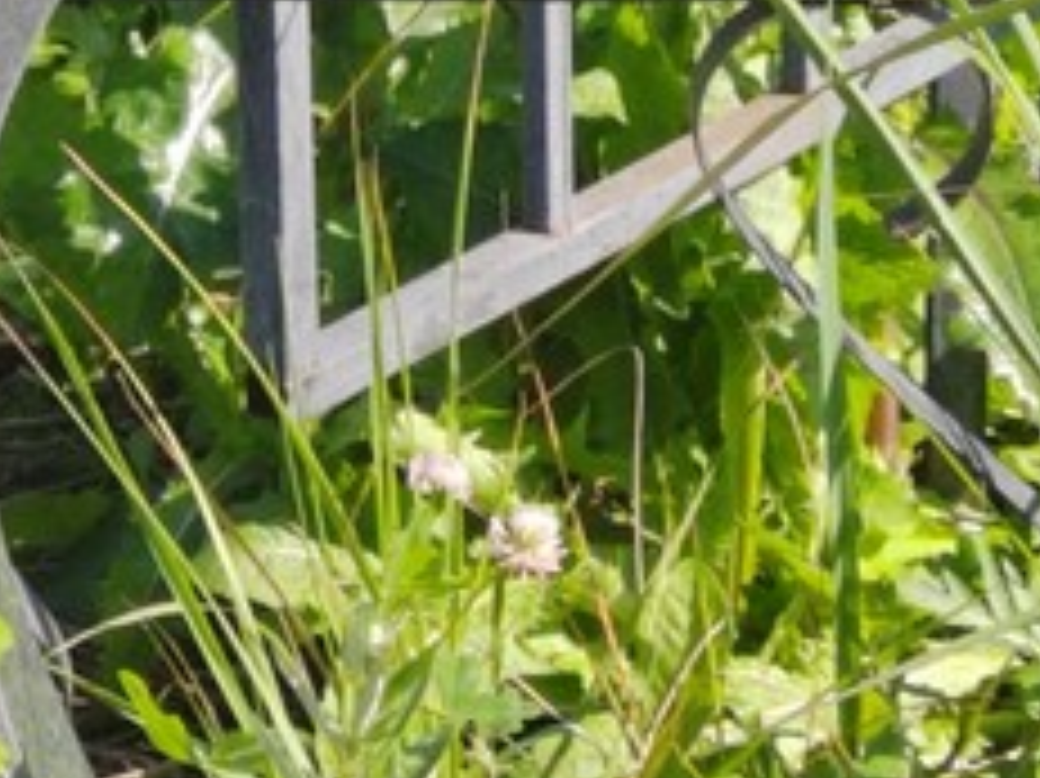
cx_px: -743
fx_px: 6246
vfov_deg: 7.0
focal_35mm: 208
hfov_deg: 9.1
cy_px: -319
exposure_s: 1/650
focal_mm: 5.52
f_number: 1.9
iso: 100
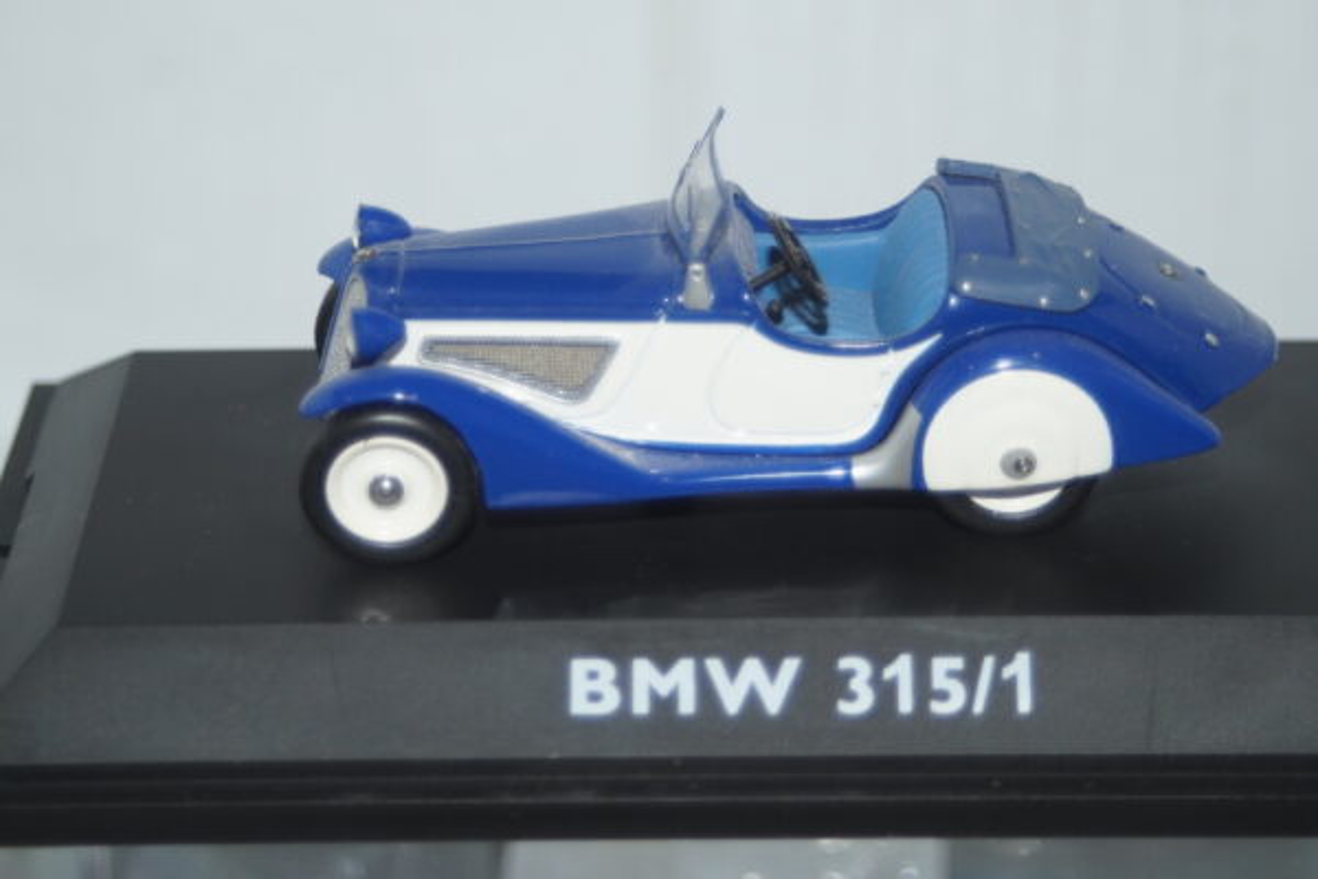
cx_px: 659
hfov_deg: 19.5
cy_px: 440
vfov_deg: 13.0
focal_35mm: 105
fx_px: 3844
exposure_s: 1/100
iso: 400
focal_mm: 70
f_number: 5.6
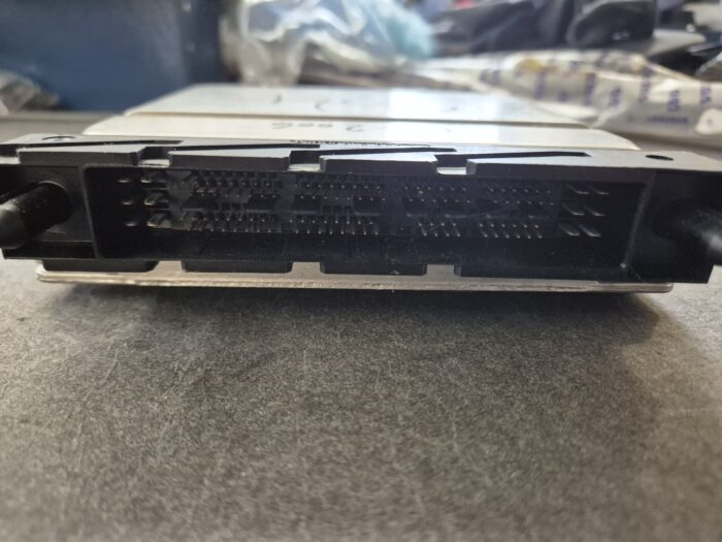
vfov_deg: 58.9
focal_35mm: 23
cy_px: 271
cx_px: 361
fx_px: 480
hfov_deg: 73.9
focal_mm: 5.4
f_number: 1.8
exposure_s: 1/100
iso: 2000
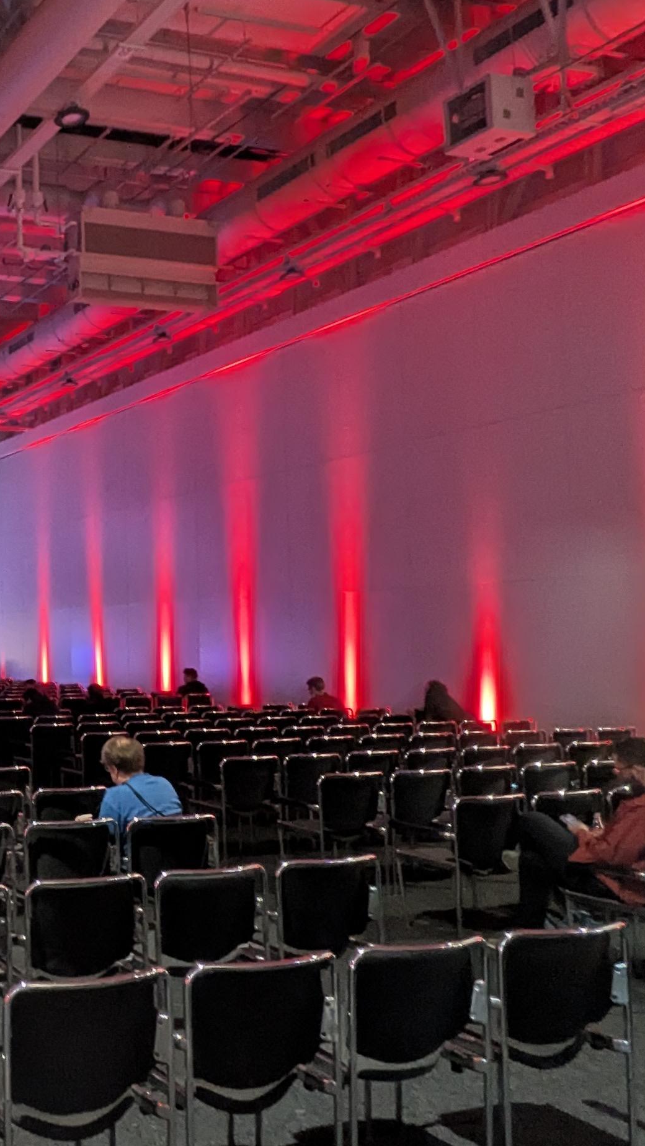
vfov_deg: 59.5
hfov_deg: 29.0
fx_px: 1003
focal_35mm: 33
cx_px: -194
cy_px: 583
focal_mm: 1.85
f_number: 2.2
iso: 221
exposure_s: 1/25
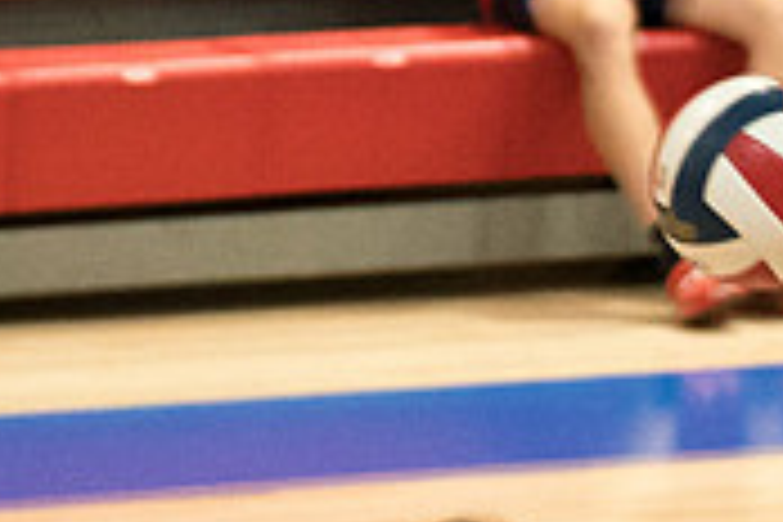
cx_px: 1372
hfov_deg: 3.0
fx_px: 14898
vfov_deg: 2.0
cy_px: 582
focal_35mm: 685
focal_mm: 93
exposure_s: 1/1000
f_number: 2.8
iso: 5000
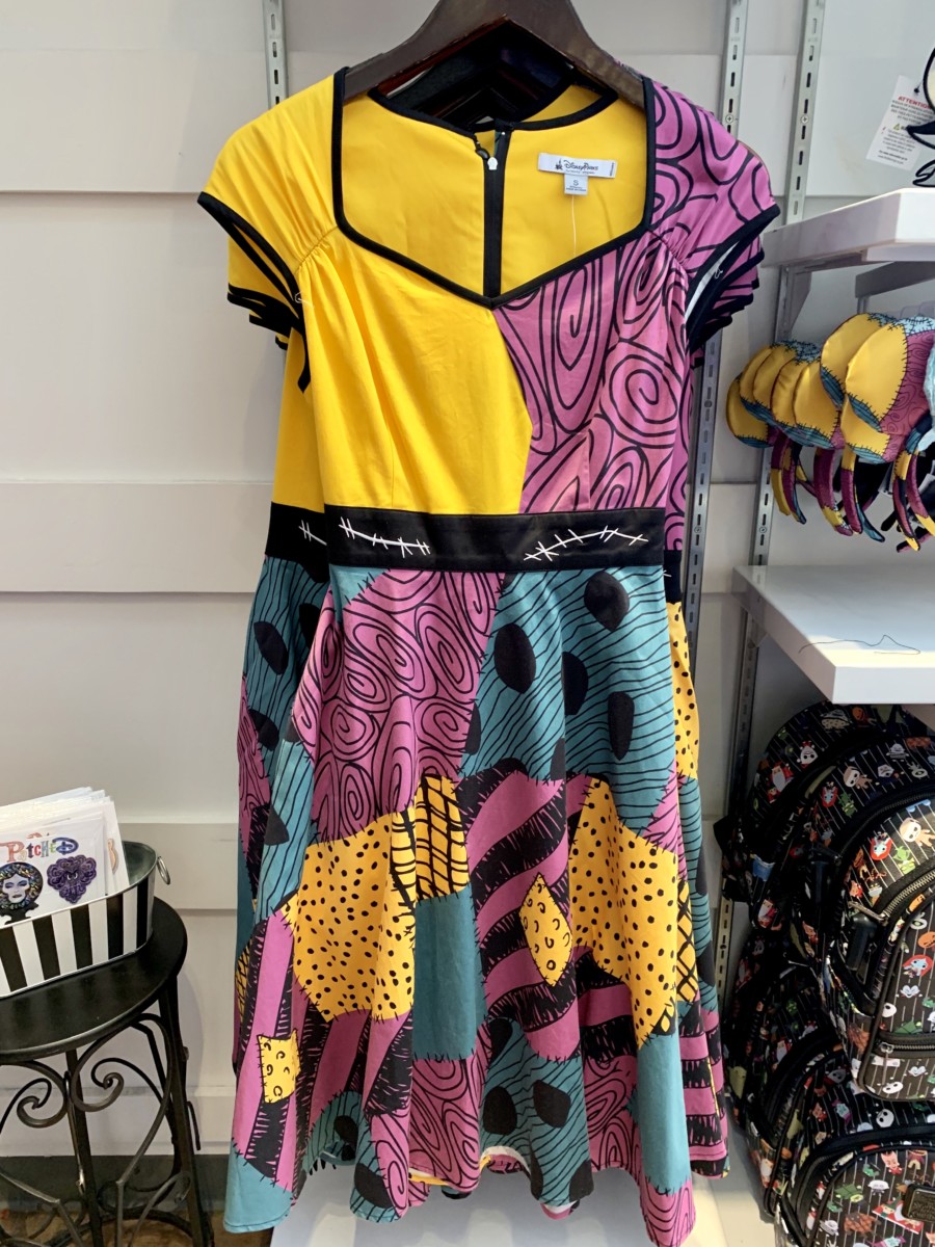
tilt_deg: -18.1
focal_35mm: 26
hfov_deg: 53.1
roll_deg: -1.2
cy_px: 624
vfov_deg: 67.3
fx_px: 936
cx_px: 468
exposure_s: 1/60
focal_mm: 4.25
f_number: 1.8
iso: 200
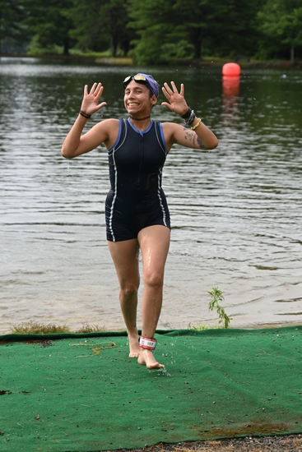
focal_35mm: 92
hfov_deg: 14.9
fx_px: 1157
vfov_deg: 22.1
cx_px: 151
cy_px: 226
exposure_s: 1/250
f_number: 6.3
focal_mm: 92
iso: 110
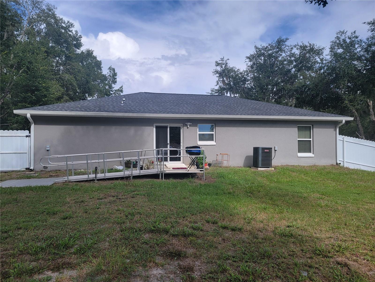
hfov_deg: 71.6
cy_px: 141
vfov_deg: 56.8
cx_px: 188
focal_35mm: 24
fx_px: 260
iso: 16
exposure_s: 1/827
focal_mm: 6.7
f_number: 1.8
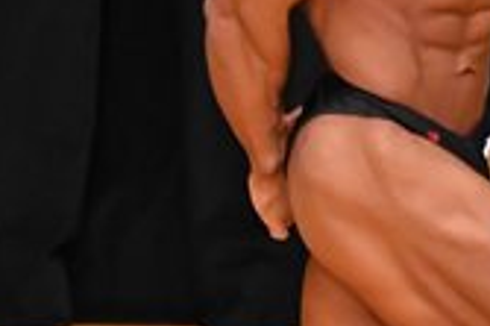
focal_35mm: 1395
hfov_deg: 1.5
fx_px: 18969
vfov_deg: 1.0
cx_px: -266
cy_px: 62
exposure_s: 1/400
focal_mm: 200
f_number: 5.6
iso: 4000
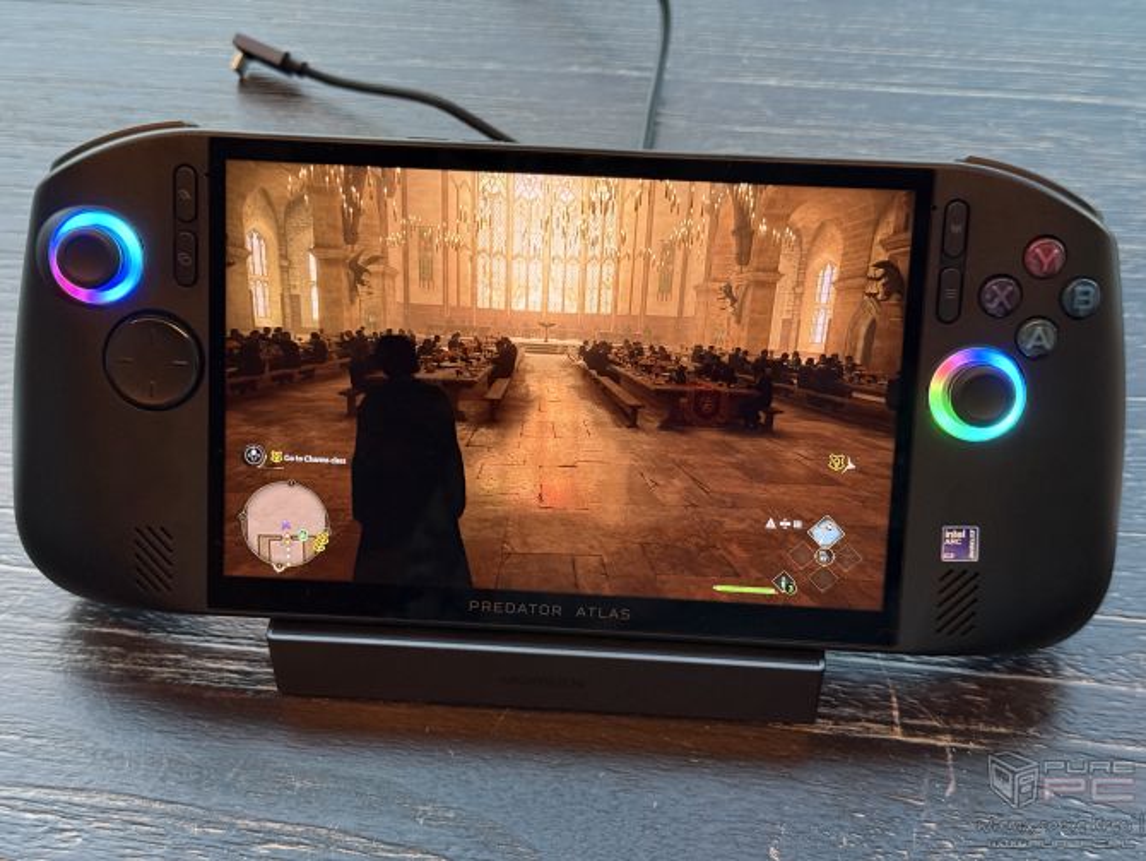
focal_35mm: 48
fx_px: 1590
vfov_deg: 30.3
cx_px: 573
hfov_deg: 39.6
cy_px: 430
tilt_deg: -46.3
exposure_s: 1/36
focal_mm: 6.76
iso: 500
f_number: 1.78
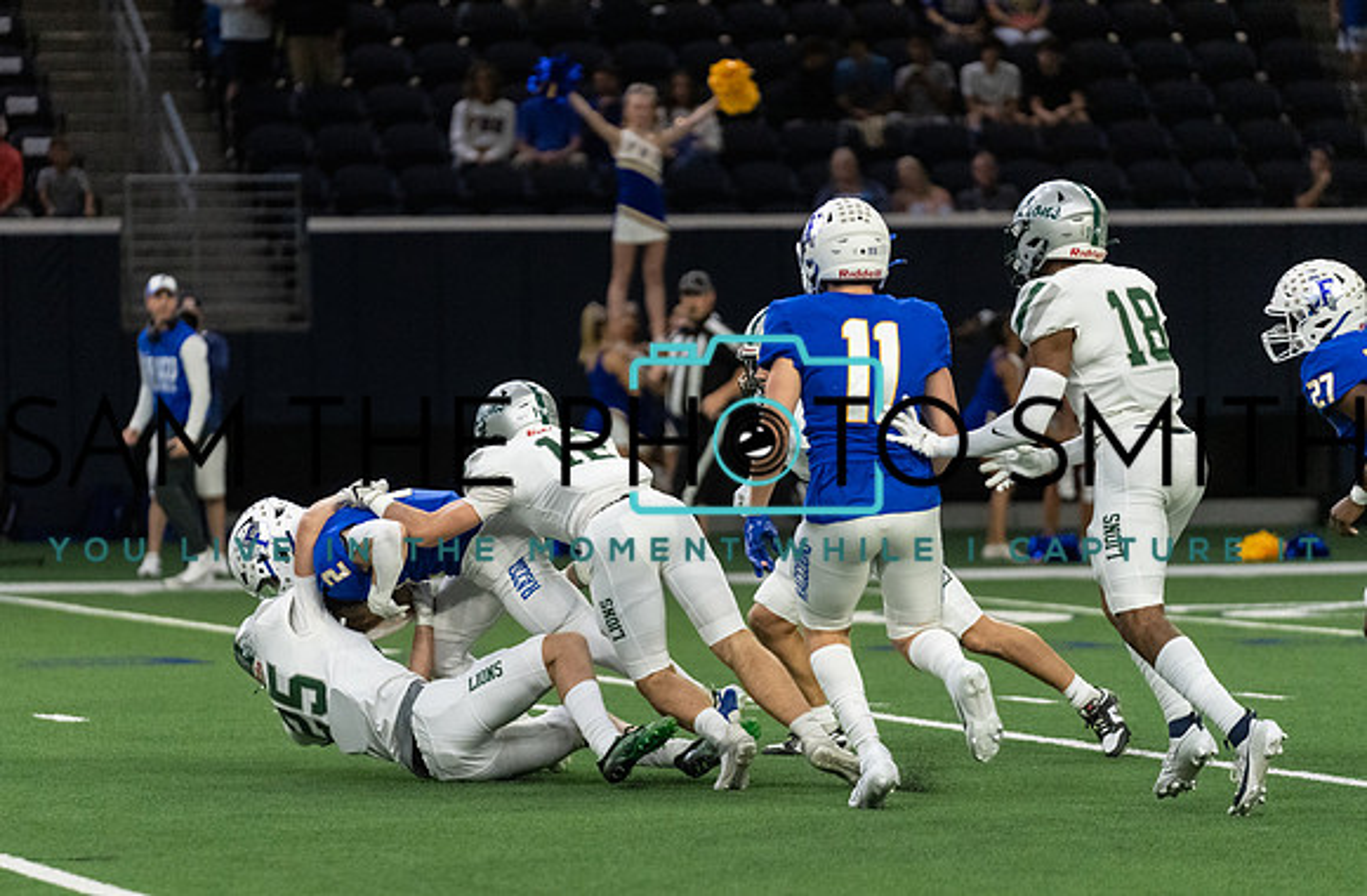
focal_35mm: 248
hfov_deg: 8.4
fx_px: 9360
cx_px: 563
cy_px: 536
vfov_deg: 5.5
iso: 4000
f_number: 2.8
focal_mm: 200
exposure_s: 1/1250
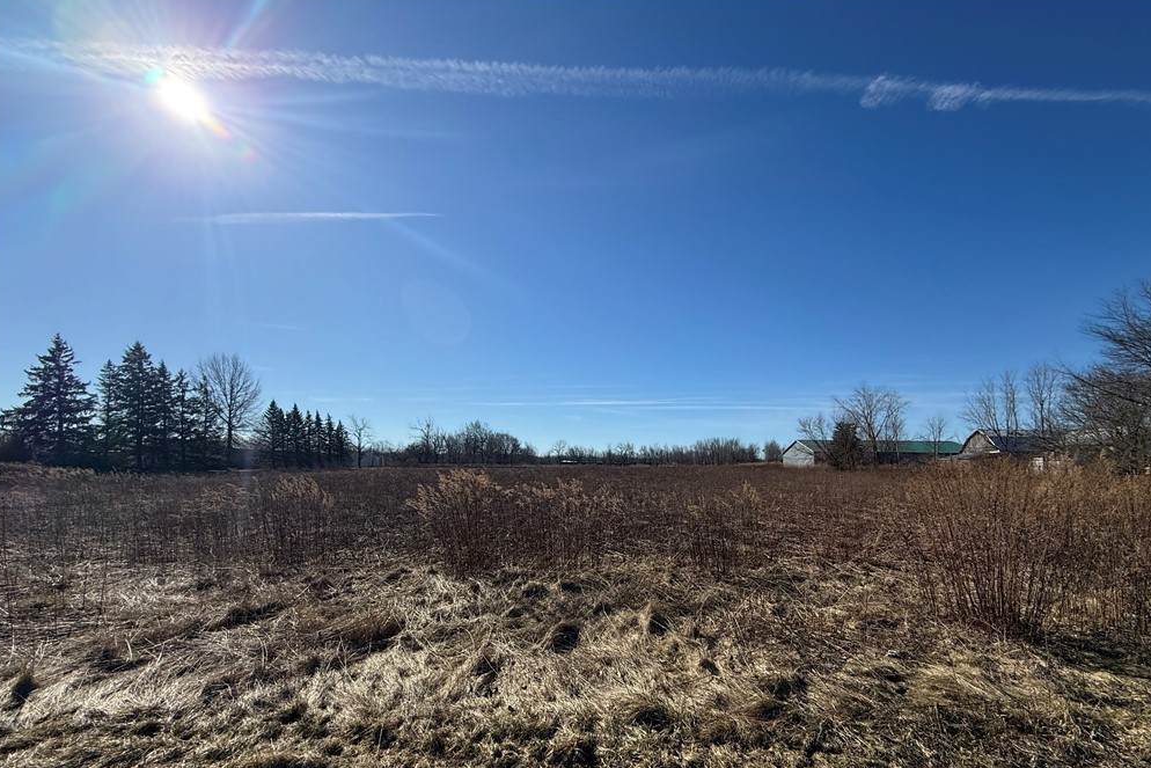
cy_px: 436
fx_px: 480
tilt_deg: +3.4
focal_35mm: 15
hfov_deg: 100.4
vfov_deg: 77.0
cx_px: 584
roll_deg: -0.8
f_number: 2.2
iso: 50
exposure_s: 1/2976
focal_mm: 2.22
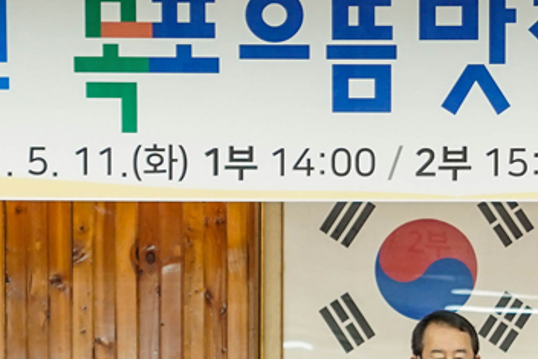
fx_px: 4754
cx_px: 374
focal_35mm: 318
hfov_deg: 6.5
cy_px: 671
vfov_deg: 4.3
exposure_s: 1/160
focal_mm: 70
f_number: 2.8
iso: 1250
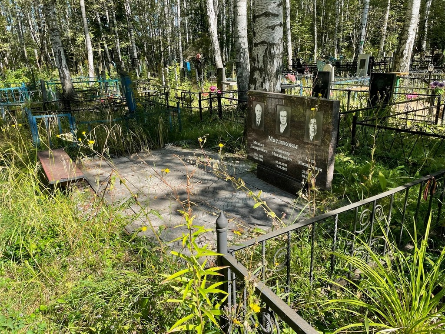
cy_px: 167
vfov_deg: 53.1
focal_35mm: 26
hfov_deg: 67.3
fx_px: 334
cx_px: 222
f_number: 1.6
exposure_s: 1/868
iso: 32
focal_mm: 4.2
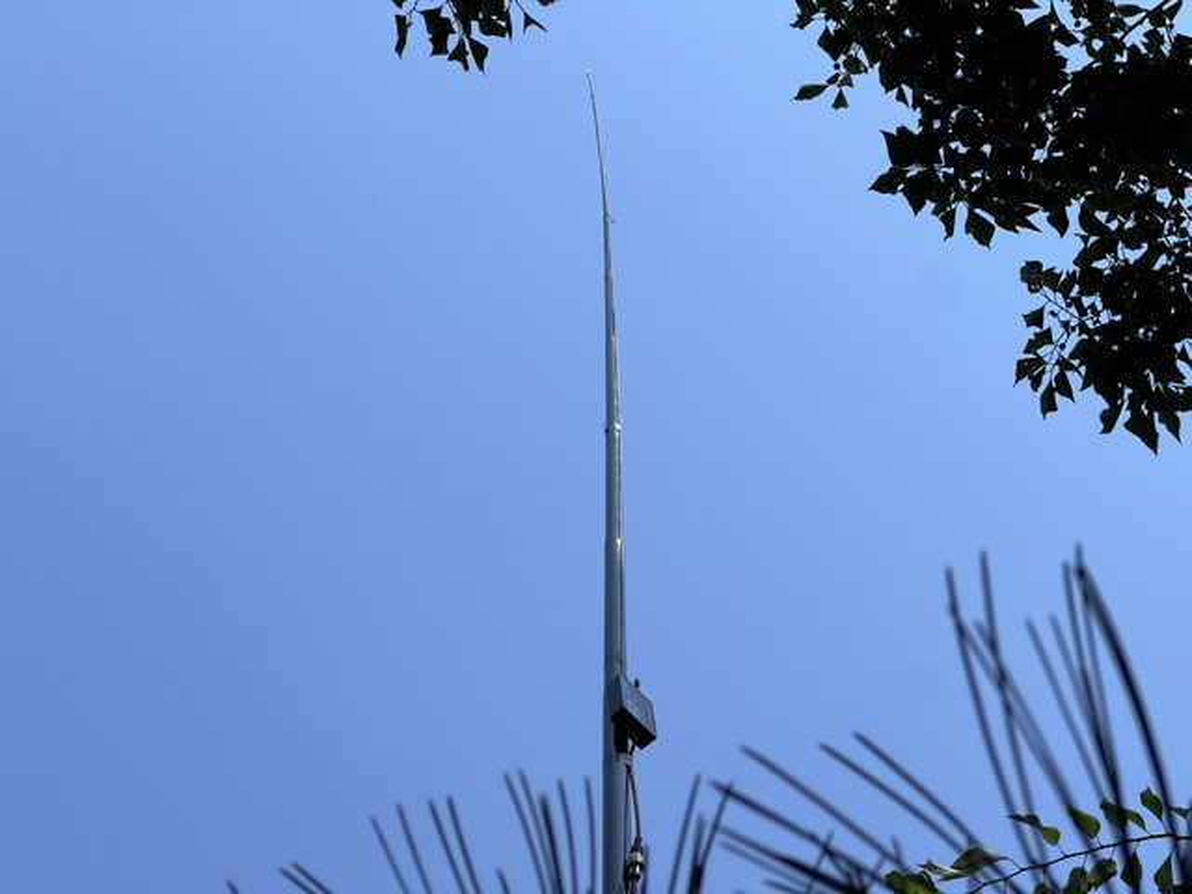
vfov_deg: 19.1
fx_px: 2651
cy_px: 447
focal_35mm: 77
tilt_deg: +74.1
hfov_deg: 25.3
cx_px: 596
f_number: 2.8
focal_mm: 9
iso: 32
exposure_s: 1/669
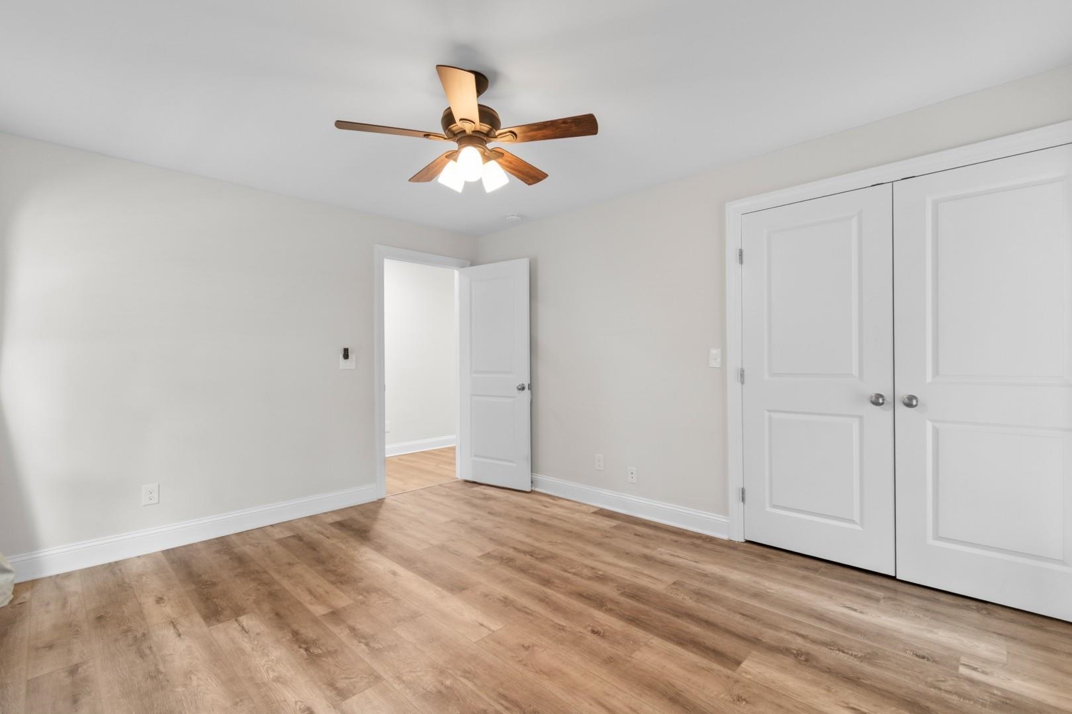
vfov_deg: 77.3
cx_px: 536
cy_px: 357
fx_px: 447
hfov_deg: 100.4
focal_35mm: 15
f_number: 4.5
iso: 100
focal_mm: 10
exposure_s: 1/1.25
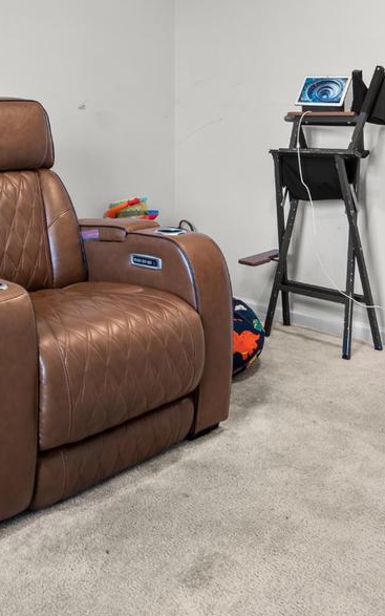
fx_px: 671
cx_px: 120
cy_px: 125
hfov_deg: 31.7
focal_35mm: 40
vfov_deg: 46.7
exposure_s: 2
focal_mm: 16
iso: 100
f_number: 8
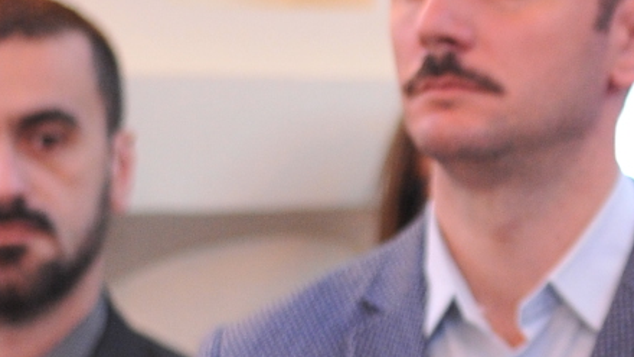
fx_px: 4255
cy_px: 304
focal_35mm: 253
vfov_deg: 4.8
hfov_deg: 8.2
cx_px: 1174
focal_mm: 50
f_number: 2.5
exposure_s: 1/125
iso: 1600
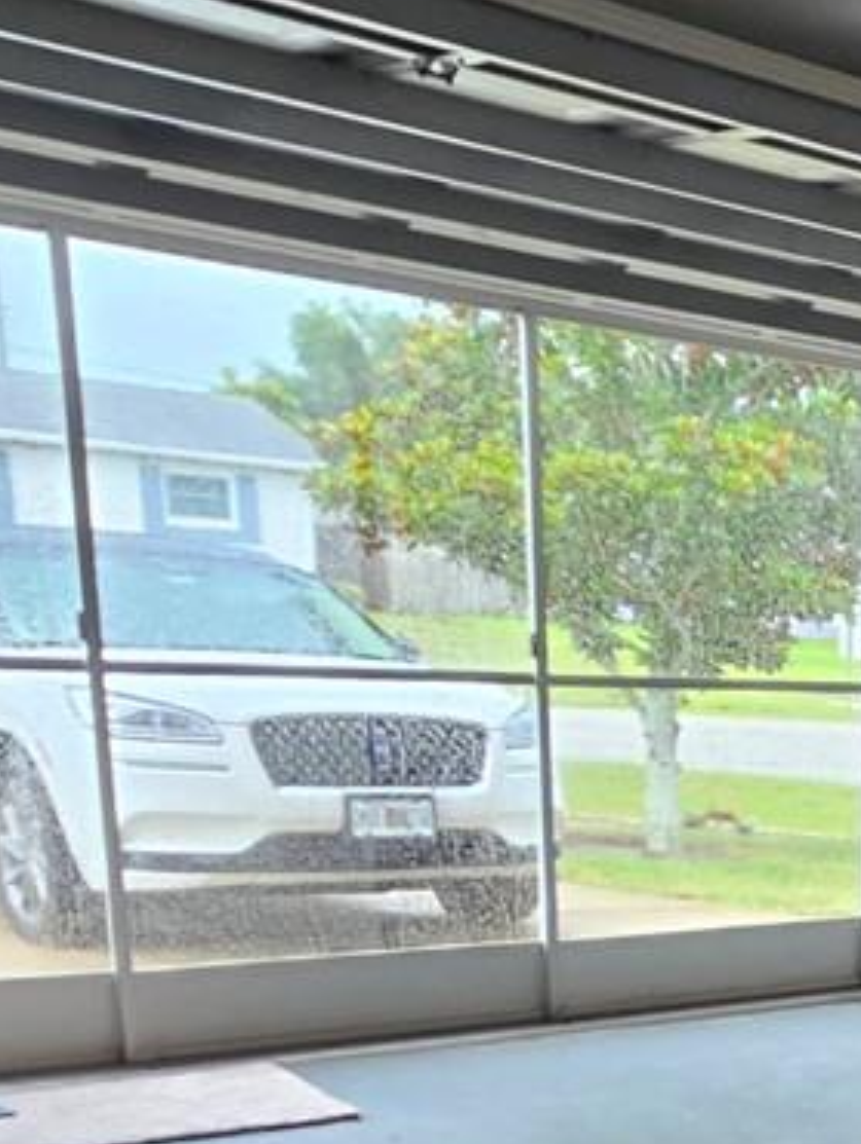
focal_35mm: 56
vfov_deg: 30.7
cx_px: 1370
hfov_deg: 21.1
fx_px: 1854
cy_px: 1255
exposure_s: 1/120
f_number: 1.9
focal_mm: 2.2
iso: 100
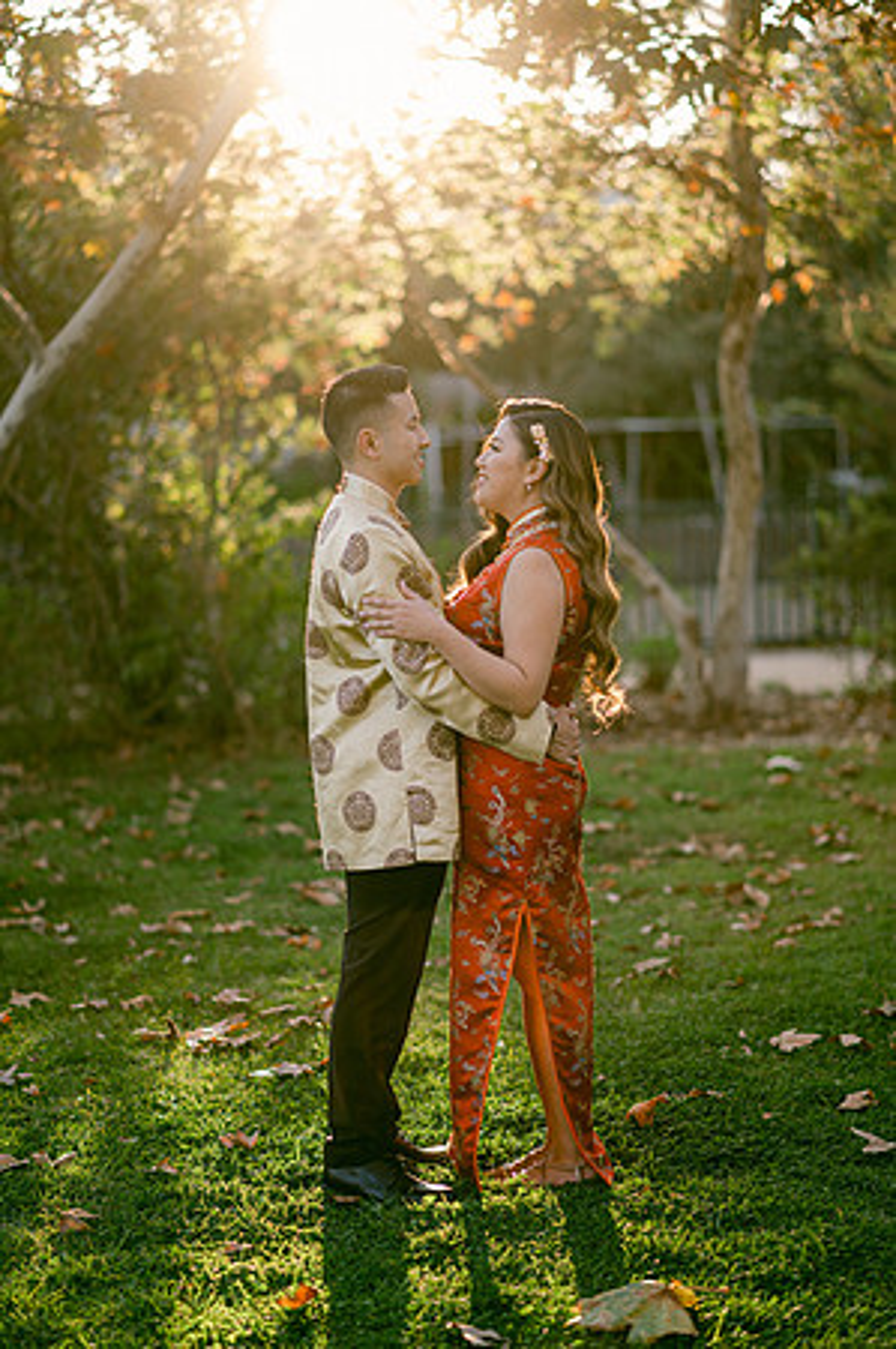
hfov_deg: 16.0
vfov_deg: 23.9
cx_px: 448
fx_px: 3180
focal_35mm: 85
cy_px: 674
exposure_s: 1/500
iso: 200
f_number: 2
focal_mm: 85
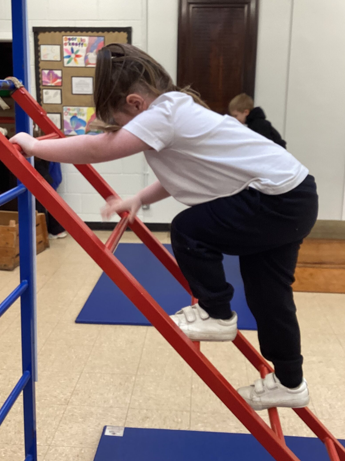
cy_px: 194
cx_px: 167
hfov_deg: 37.7
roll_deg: +0.0
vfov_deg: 48.8
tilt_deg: -12.9
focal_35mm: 38
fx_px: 505
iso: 80
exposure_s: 1/50
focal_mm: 3.3
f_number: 2.4
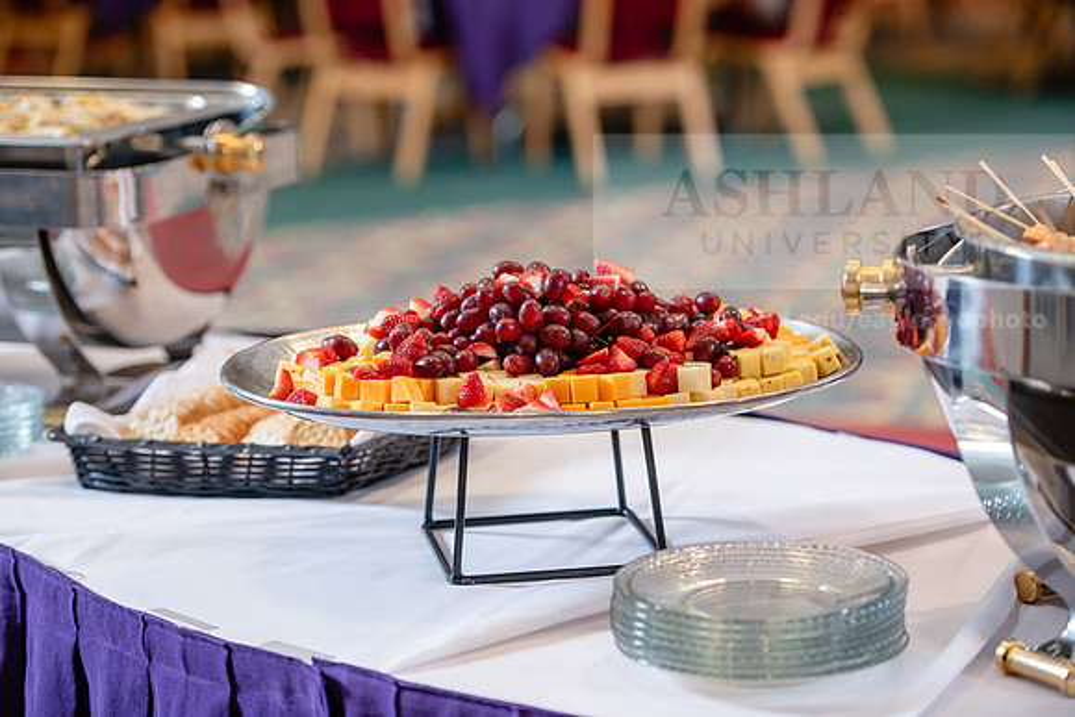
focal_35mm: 102
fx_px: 3046
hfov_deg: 20.0
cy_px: 358
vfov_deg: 13.4
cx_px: 538
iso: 400
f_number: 3.2
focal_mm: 102
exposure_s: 1/160
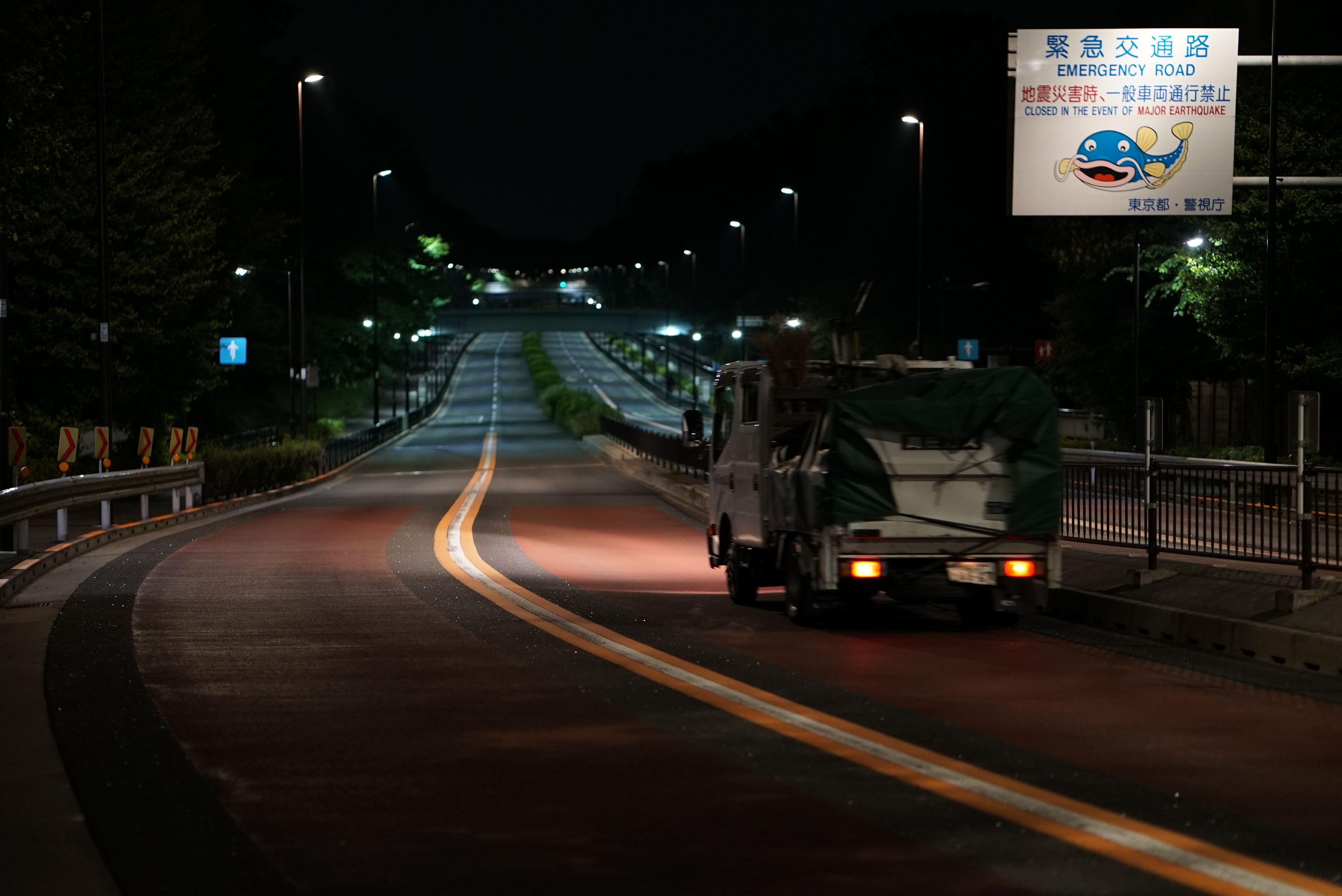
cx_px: 671
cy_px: 448
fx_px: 3170
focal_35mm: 85
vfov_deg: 16.1
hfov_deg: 23.9
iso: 2500
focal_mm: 85
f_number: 2
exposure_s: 1/100
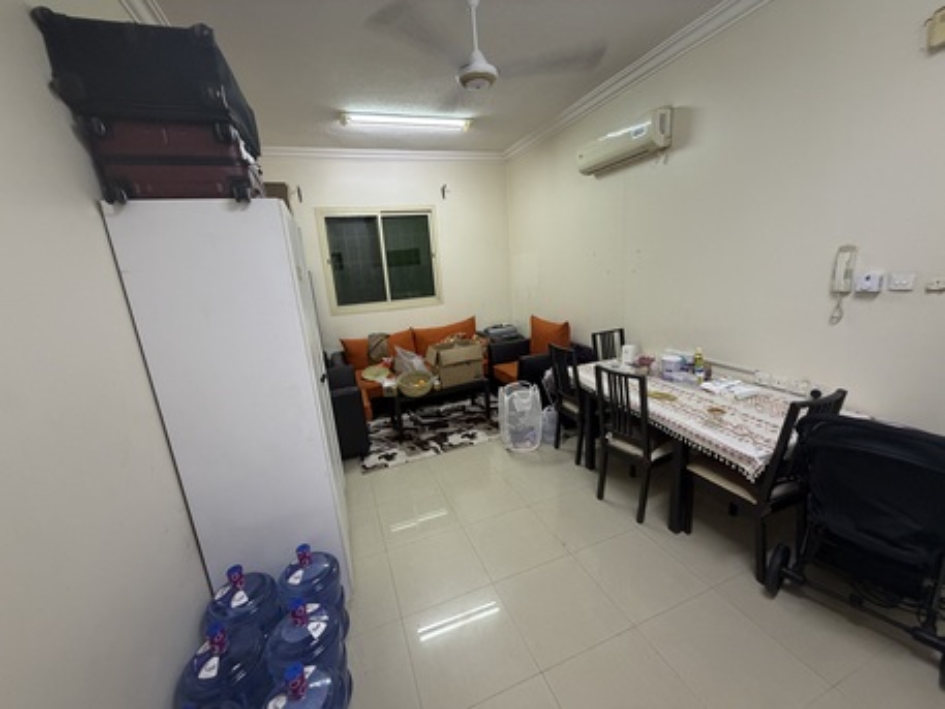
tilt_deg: -12.6
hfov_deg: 102.0
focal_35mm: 14
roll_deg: +3.5
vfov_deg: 85.7
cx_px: 472
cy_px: 354
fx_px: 382
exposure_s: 1/60
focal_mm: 2.22
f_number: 2.2
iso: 250
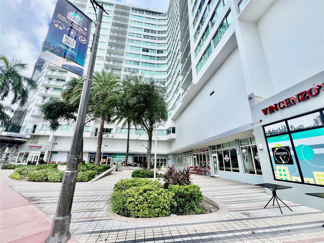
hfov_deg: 106.2
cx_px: 162
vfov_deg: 89.9
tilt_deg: +16.7
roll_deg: -0.4
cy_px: 122
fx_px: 122
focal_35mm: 13
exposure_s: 1/637
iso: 32
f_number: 1.8
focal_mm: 1.57
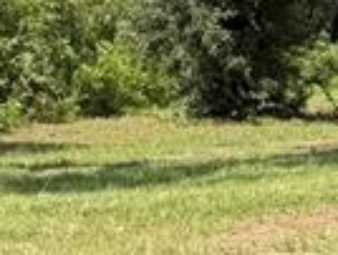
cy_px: -88
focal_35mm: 183
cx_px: 840
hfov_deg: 9.5
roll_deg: -0.1
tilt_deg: +2.5
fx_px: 1790
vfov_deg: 8.0
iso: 80
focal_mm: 6.76
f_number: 1.78
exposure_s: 1/2611
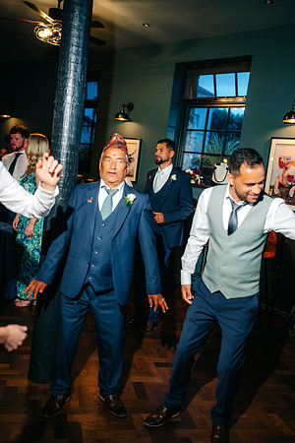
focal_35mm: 35
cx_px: 148
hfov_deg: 37.9
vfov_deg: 54.4
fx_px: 430
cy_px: 222
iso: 400
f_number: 1.8
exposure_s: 1/200
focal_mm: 35
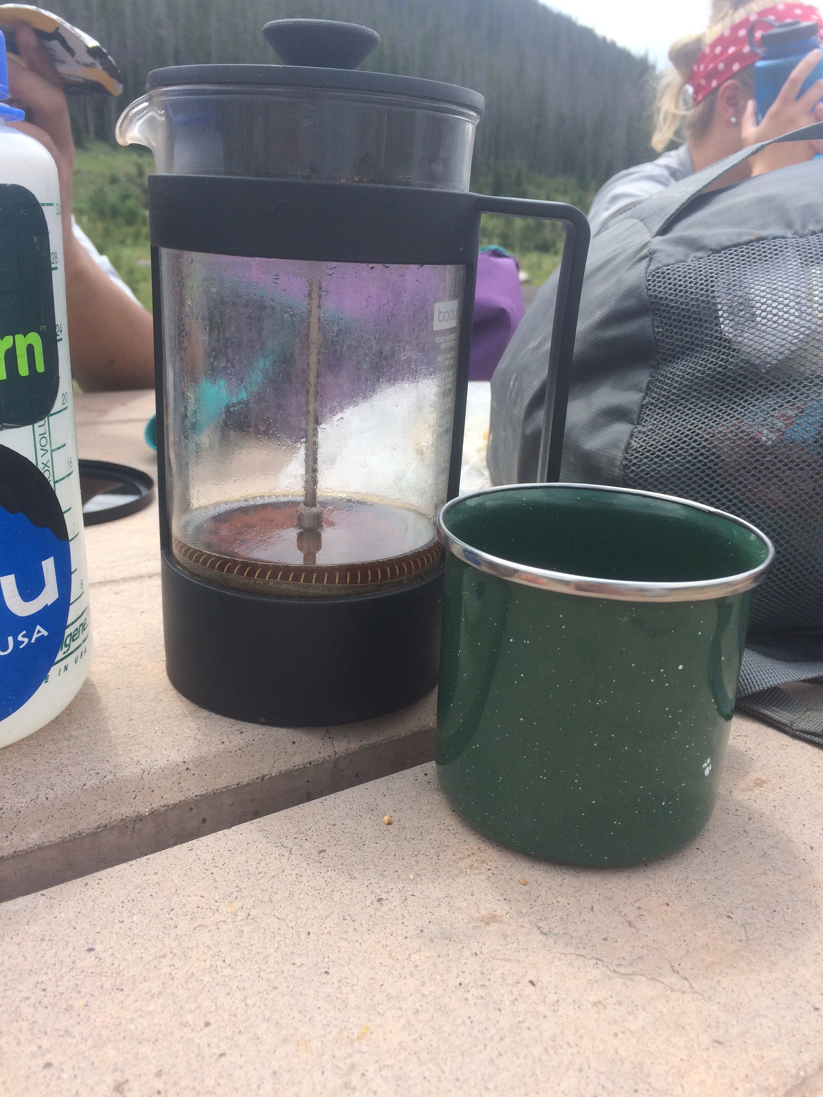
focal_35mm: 29
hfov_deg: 48.2
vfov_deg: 61.7
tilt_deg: -20.3
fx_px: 919
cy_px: 548
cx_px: 412
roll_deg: -0.9
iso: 32
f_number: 2.2
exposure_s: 1/1080
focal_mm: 4.15
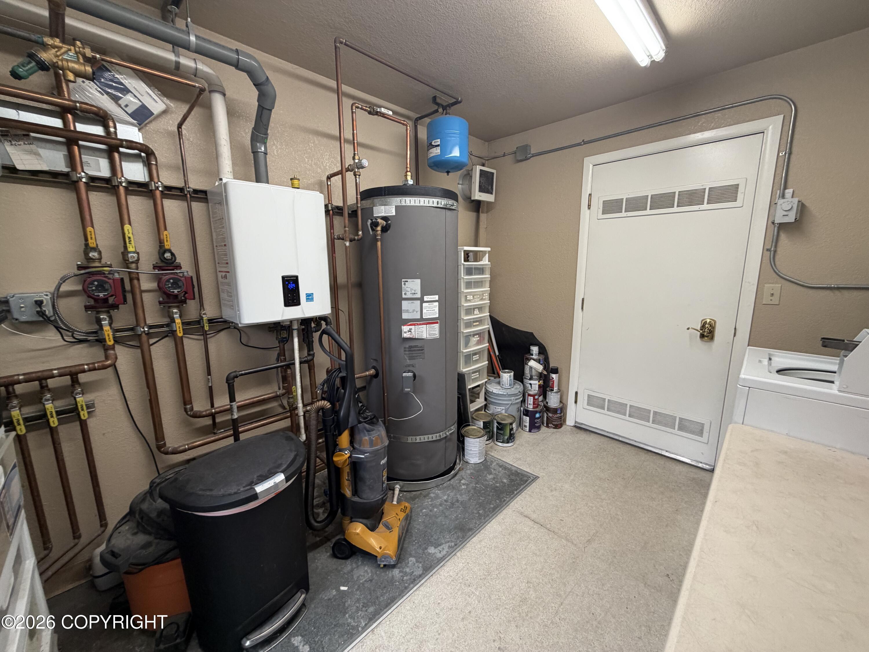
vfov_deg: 85.7
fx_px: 351
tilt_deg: -10.5
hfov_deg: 102.1
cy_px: 326
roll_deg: +1.3
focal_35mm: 14
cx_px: 434
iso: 200
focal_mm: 2.22
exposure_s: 1/60
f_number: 2.2
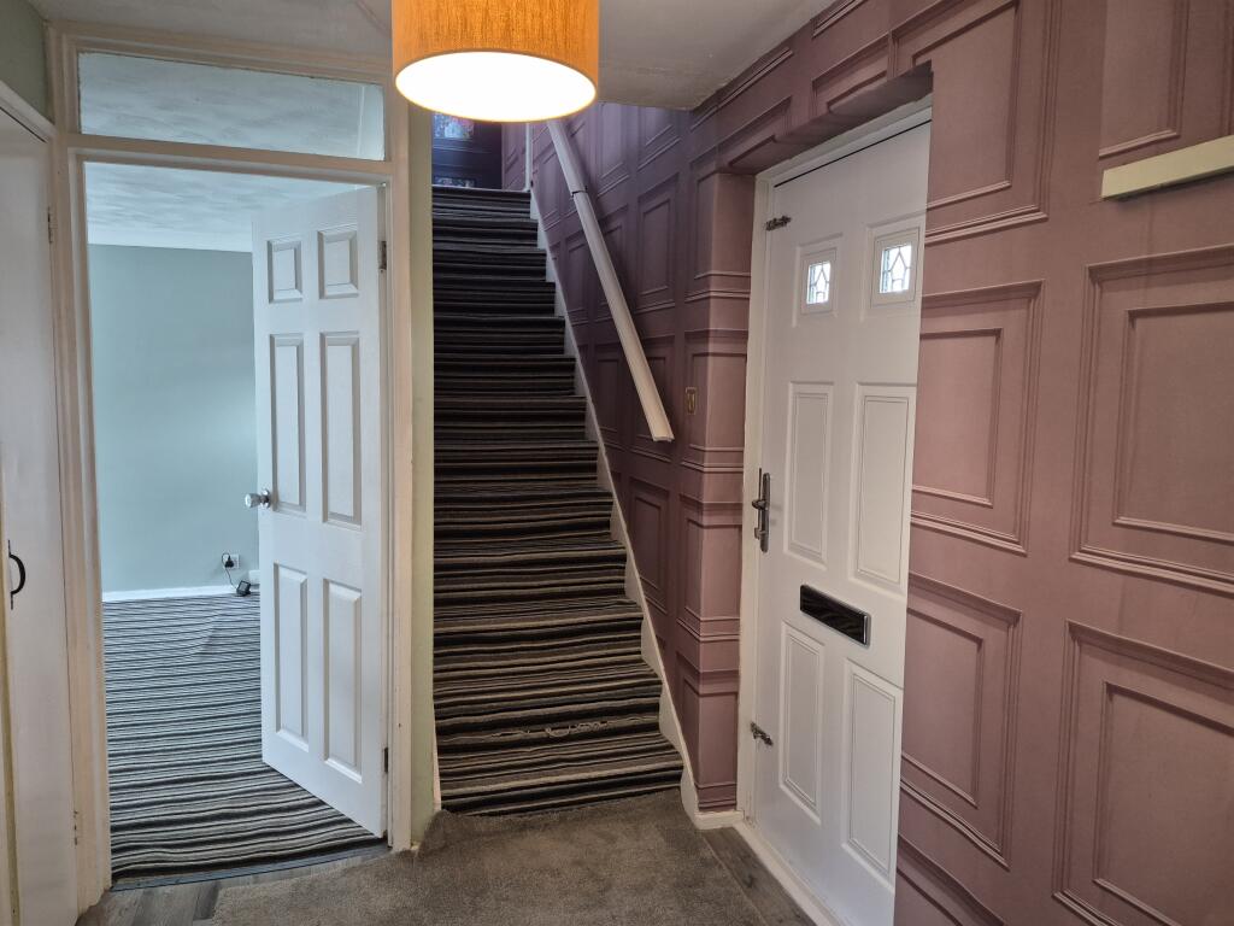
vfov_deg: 58.9
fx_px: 820
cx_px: 617
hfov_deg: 73.9
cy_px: 463
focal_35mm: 23
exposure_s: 1/100
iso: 640
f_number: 1.8
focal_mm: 5.4
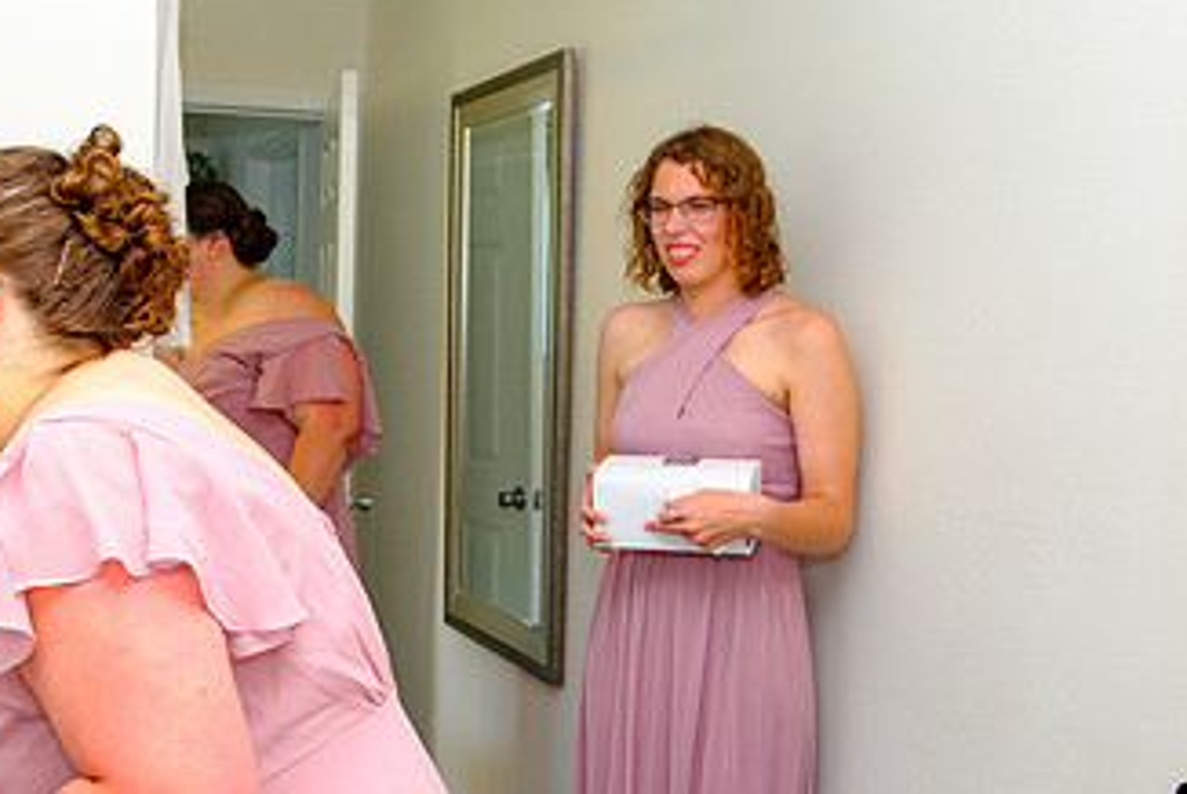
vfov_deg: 28.1
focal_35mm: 48
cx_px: 419
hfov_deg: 40.7
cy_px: 453
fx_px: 1584
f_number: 5
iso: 800
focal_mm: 18
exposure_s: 1/100
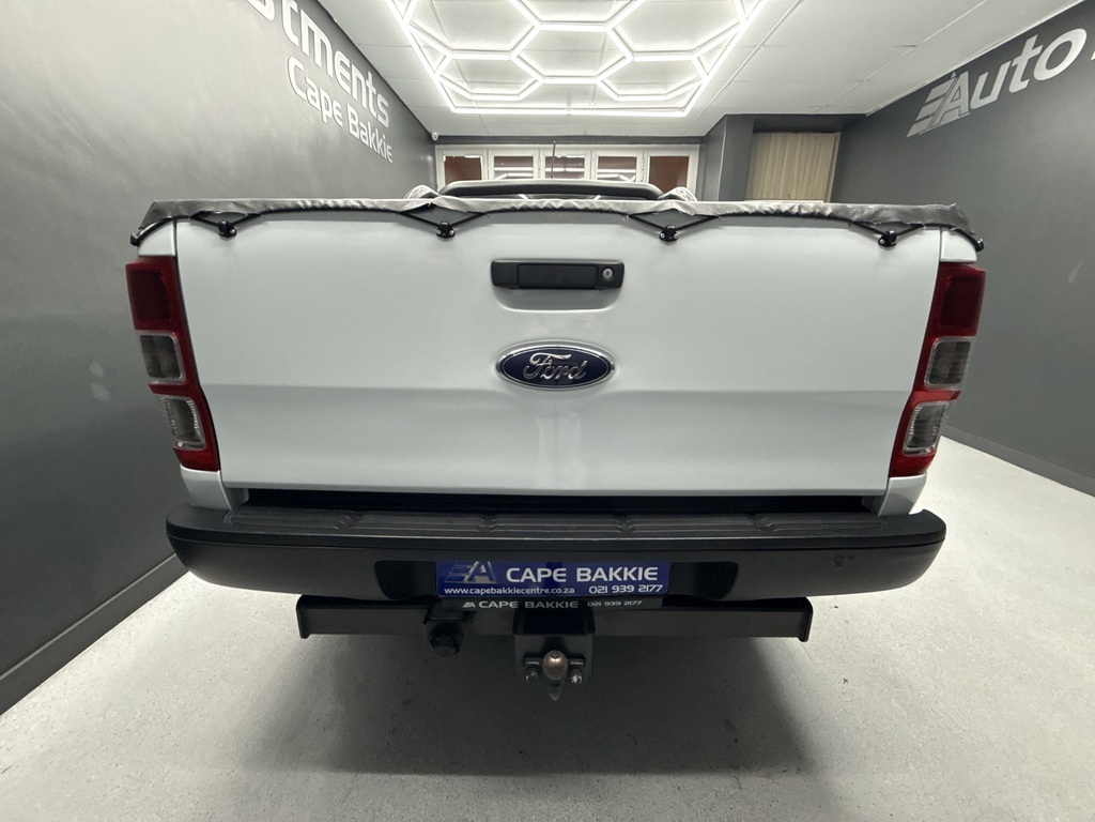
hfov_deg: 102.1
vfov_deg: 85.7
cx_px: 548
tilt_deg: -15.0
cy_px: 411
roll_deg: -0.2
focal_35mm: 14
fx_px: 443
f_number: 2.2
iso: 200
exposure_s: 1/50
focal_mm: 2.22
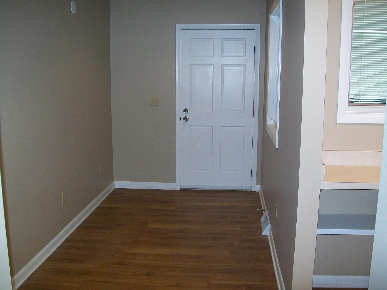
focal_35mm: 36
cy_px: 145
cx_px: 194
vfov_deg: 39.7
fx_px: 402
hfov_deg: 51.4
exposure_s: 1/60
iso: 160
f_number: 2.7
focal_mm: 6
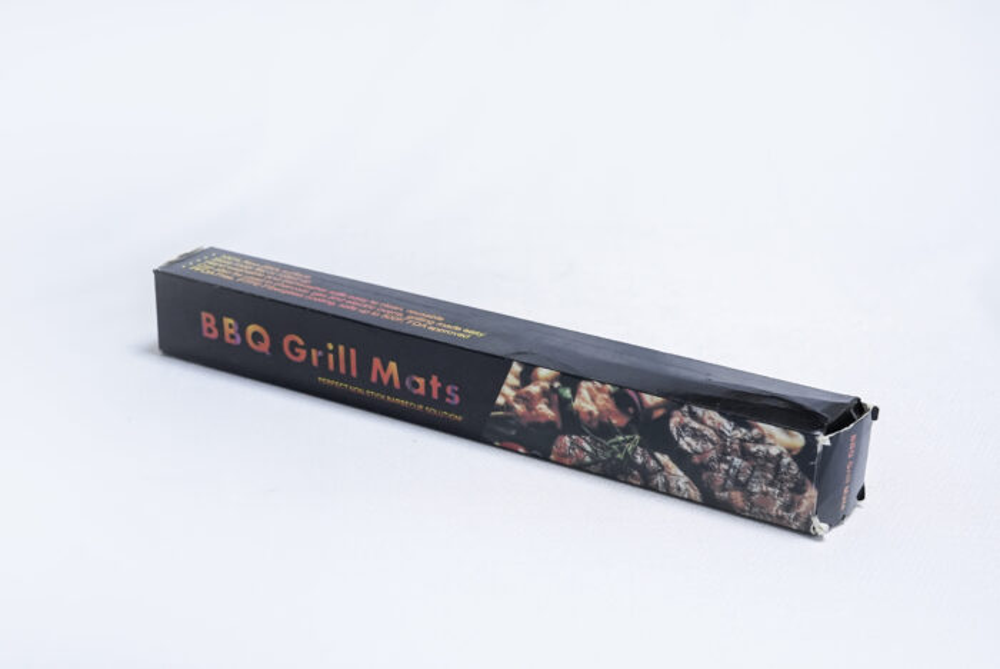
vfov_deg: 22.0
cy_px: 334
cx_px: 500
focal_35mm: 62
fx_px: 1724
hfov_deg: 32.4
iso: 3200
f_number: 9
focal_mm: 62
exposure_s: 1/200
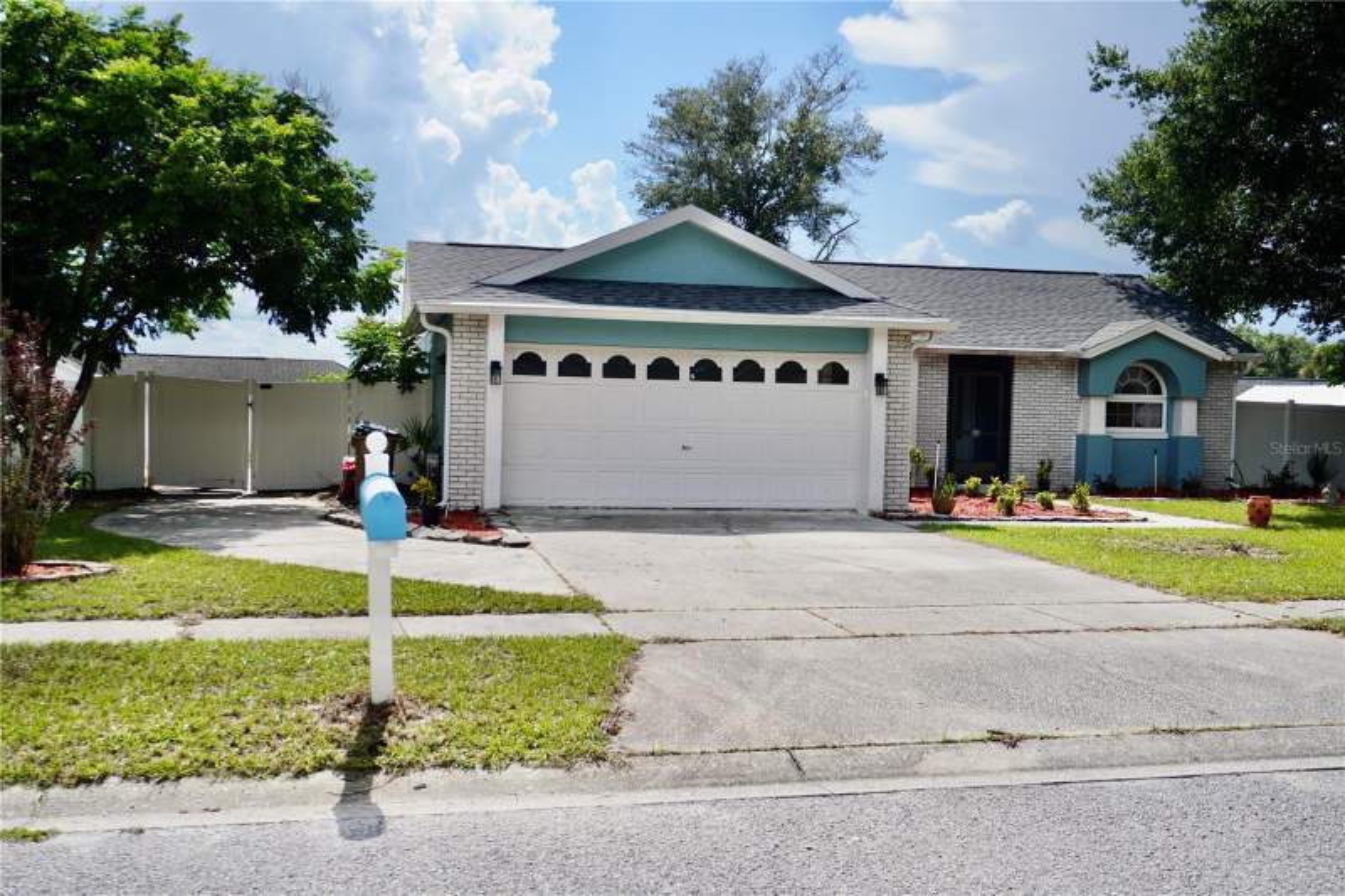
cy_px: 448
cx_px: 672
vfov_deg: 35.5
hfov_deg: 51.3
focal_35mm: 38
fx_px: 1401
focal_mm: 25
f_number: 5.6
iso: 100
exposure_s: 1/800
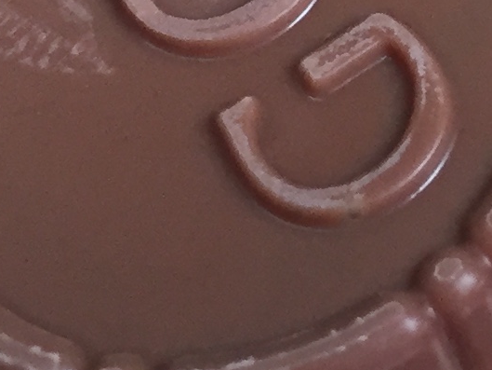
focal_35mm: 179
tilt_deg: -52.4
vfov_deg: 7.9
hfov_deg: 10.4
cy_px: -369
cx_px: 881
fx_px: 2545
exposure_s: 1/33
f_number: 2.2
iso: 64
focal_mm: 4.15
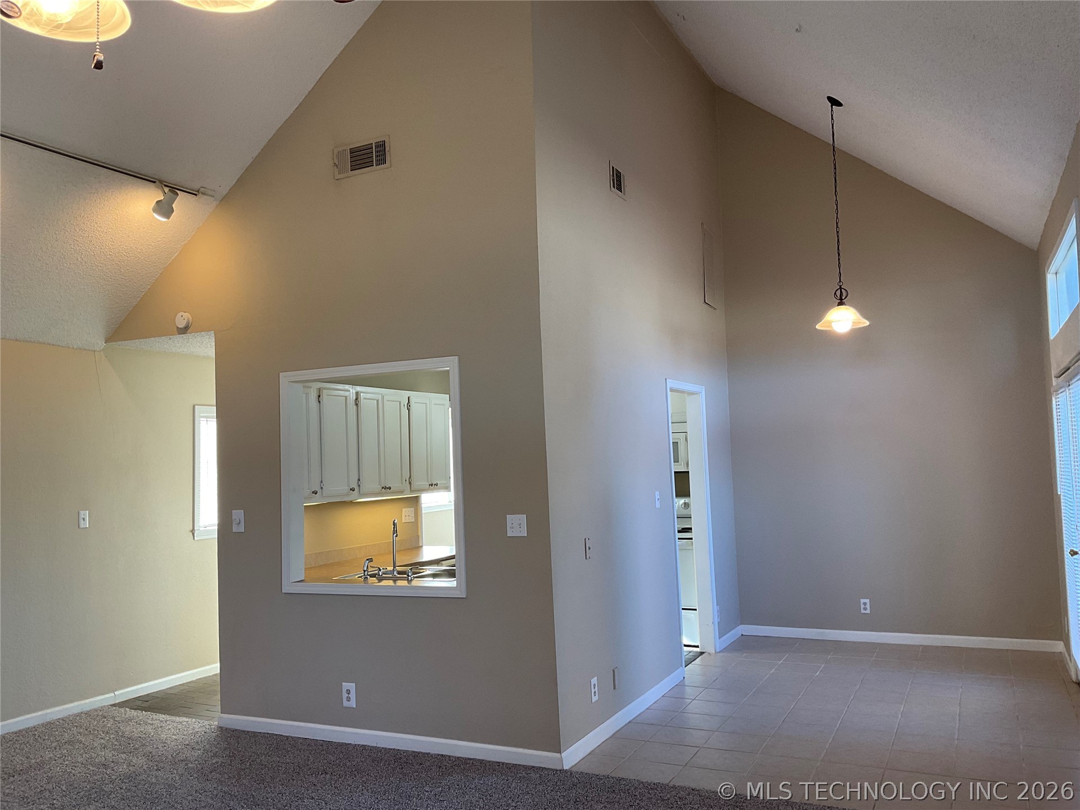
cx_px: 540
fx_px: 905
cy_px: 405
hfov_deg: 61.7
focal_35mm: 29
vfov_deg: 48.2
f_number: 1.8
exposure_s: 1/60
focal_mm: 3
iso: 40
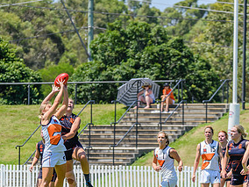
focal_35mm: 546
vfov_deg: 2.7
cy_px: 160
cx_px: 54
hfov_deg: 3.6
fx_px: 3927
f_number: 8
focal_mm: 250
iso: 800
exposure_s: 1/1600
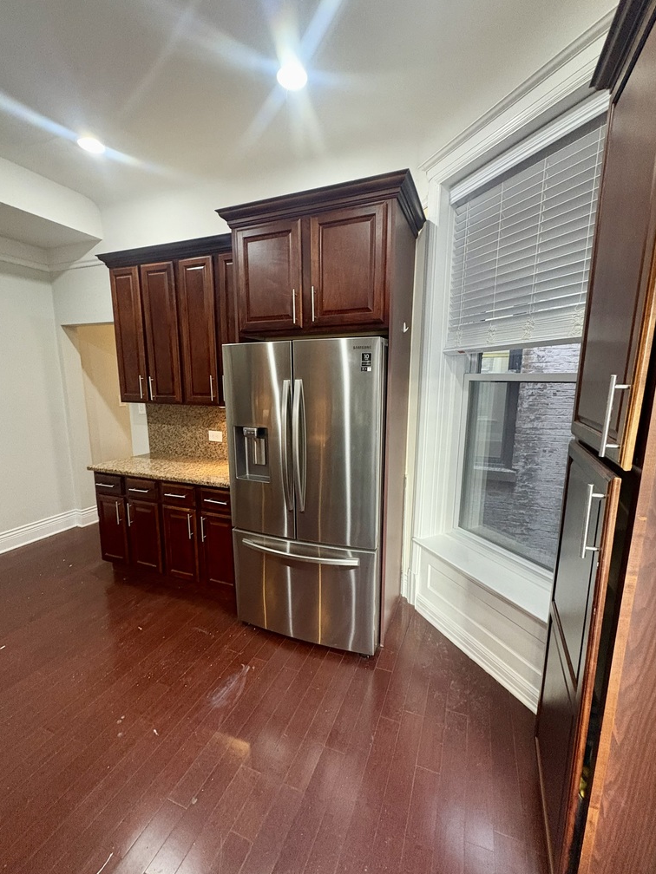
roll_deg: -0.1
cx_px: 322
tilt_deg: -9.7
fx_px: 379
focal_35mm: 15
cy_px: 447
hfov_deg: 81.7
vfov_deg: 98.2
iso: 640
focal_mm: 2.22
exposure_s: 1/60
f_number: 2.2
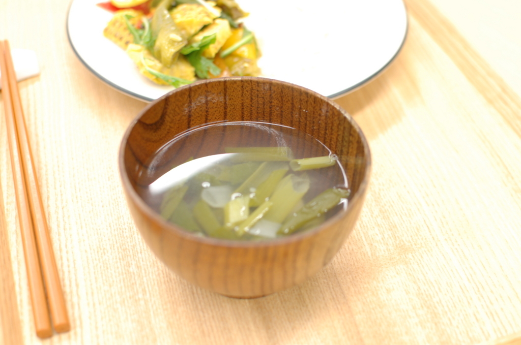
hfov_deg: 37.9
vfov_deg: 25.7
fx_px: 758
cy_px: 172
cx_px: 260
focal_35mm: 52
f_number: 3.2
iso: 400
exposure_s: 1/40
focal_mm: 35
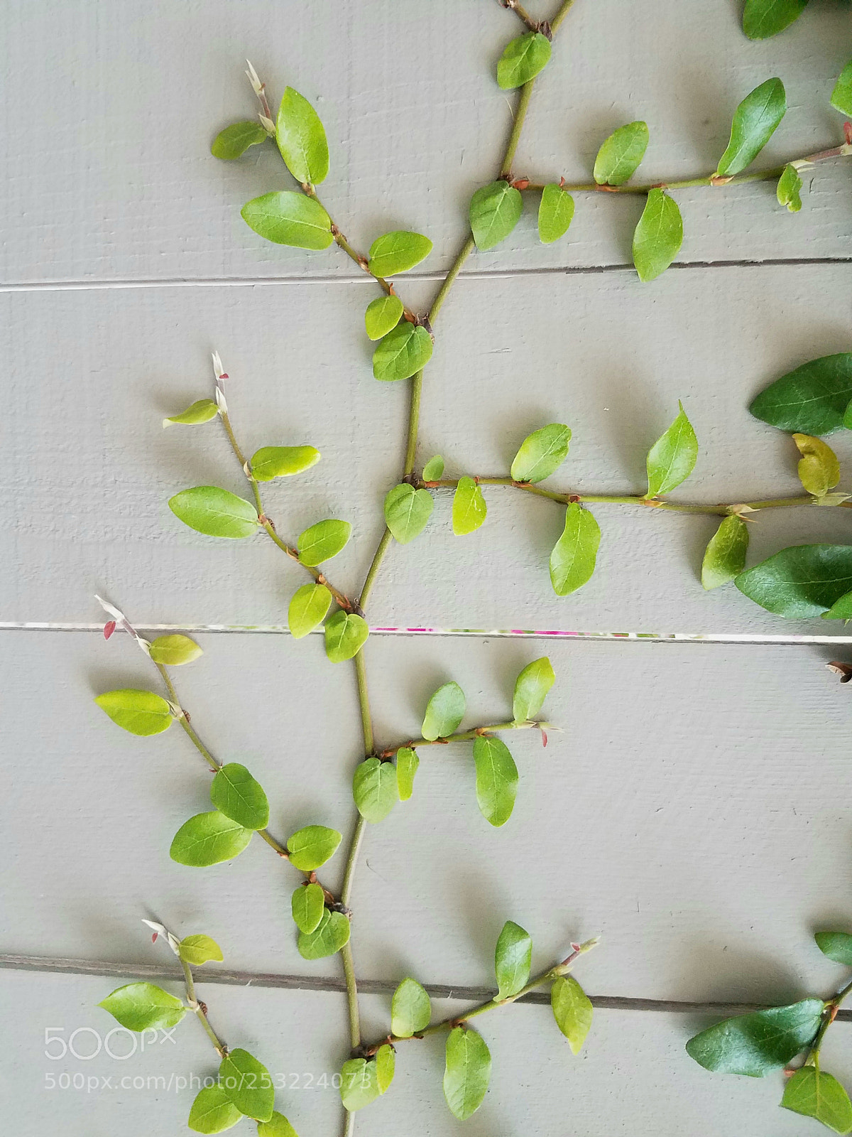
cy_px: 568
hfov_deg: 53.1
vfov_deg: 67.3
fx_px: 853
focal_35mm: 26
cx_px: 426
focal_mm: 4.2
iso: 200
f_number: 1.7
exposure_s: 1/60
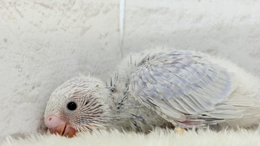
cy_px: 77
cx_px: 145
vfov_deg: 14.9
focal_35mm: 81
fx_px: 558
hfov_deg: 26.2
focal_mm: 5.96
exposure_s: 1/128
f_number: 1.6
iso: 64
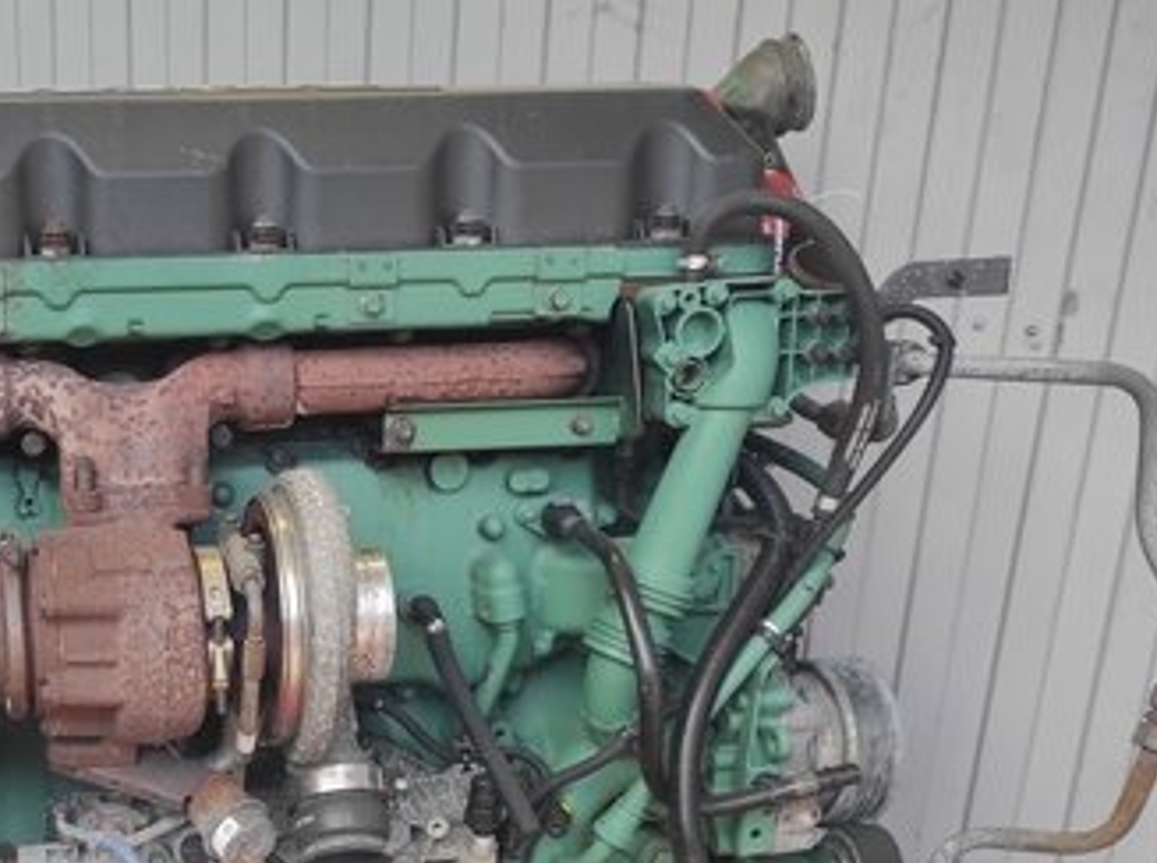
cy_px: 677
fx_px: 1635
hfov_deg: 36.9
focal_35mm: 49
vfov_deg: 29.0
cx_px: 152
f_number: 1.89
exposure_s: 1/103
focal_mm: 5.43
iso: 100
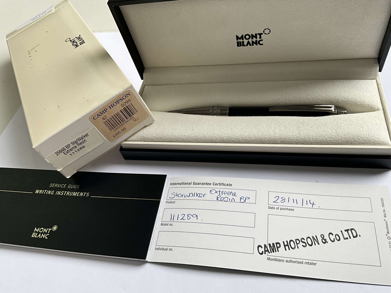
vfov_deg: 48.2
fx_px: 328
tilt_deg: -51.8
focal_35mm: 29
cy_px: 146
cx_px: 196
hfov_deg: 61.7
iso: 32
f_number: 1.8
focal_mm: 3
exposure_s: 1/122
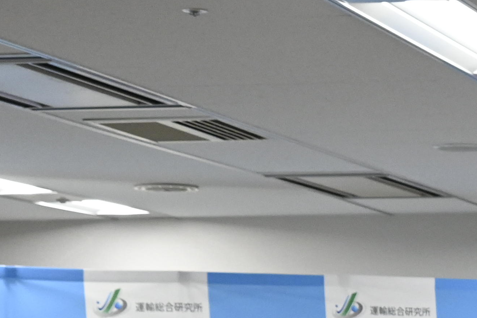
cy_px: 671
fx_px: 2358
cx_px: 946
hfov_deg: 10.6
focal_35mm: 178
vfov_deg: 7.4
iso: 1400
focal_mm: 28
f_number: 4.5
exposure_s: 1/125
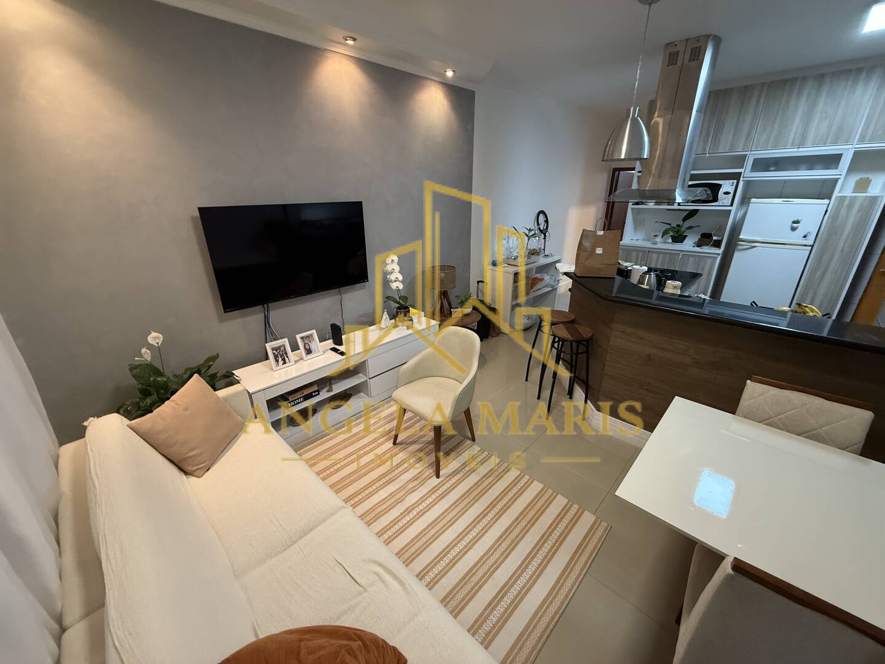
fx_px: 358
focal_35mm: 14
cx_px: 442
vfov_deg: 85.7
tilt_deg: -22.4
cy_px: 332
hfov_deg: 102.1
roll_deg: -0.4
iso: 400
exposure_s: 1/60
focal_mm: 2.22
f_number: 2.2
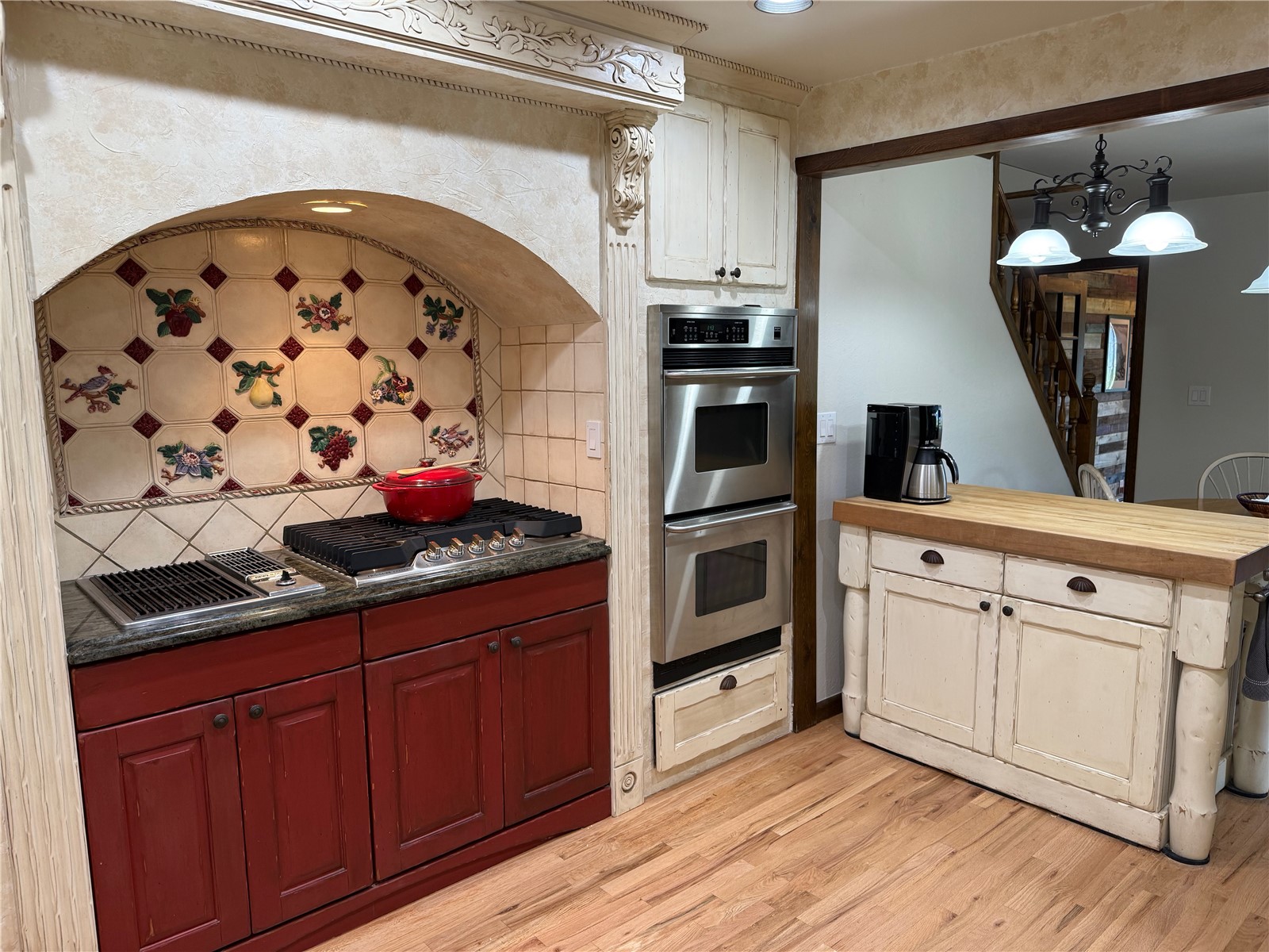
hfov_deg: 71.6
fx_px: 880
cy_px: 476
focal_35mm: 24
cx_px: 634
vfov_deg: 56.8
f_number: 1.78
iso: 100
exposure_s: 1/60
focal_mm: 6.76
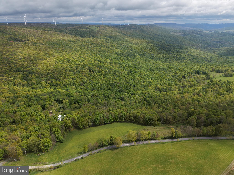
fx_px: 162
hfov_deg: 71.6
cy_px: 88
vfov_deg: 56.8
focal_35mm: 24
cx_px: 117
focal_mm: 8.67
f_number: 1.8
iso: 170
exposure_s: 1/4000
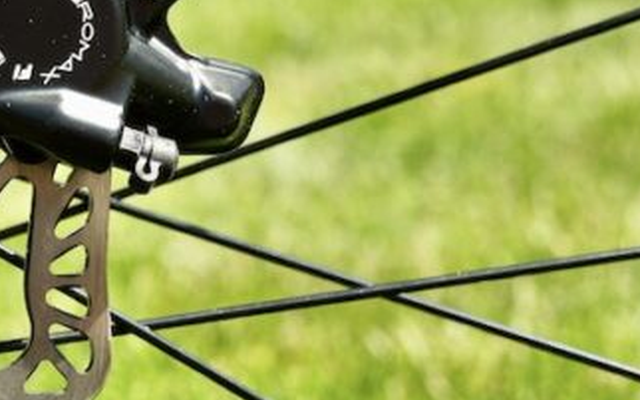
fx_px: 2546
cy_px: 192
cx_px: -292
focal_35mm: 146
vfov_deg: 9.0
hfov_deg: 13.6
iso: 125
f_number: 5.6
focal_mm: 30
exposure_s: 1/280
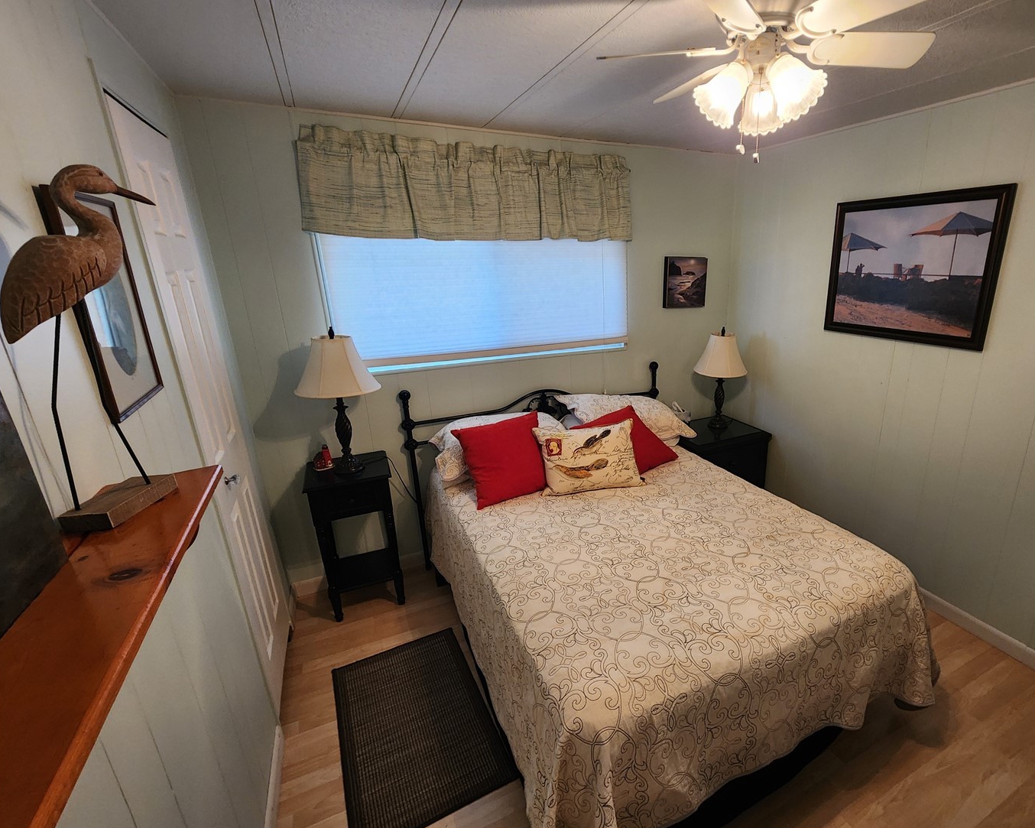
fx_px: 459
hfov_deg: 95.9
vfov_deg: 84.0
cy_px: 423
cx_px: 606
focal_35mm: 15
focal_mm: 2.2
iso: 200
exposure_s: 1/60
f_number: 2.2
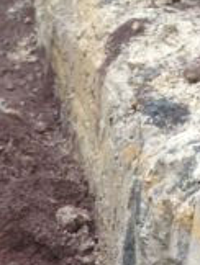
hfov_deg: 7.1
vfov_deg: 8.8
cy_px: 599
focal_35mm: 208
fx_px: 1598
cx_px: 26
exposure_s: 1/271
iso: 50
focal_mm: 4.12
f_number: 2.4
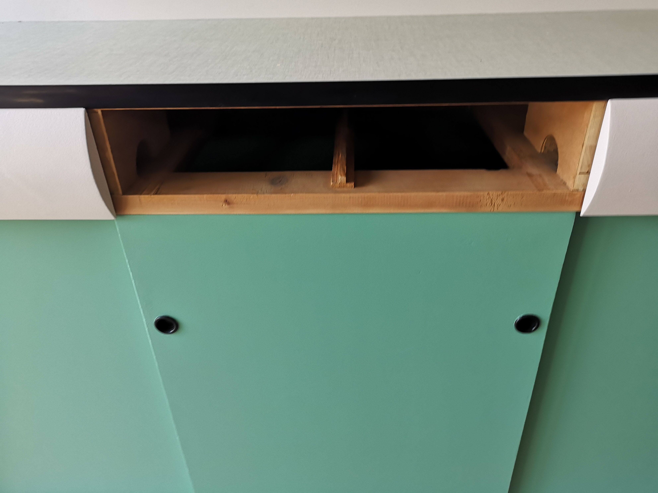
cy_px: 246
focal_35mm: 27
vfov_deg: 51.4
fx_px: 513
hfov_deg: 65.3
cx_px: 329
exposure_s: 1/123
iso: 50
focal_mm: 3.95
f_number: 1.8
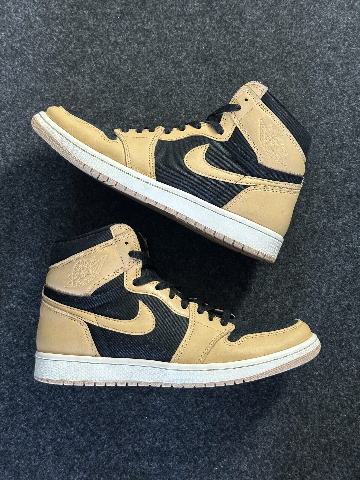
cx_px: 180
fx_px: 666
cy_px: 240
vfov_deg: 39.7
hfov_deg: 30.3
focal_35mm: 48
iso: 200
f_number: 1.78
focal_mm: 6.86
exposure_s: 1/33
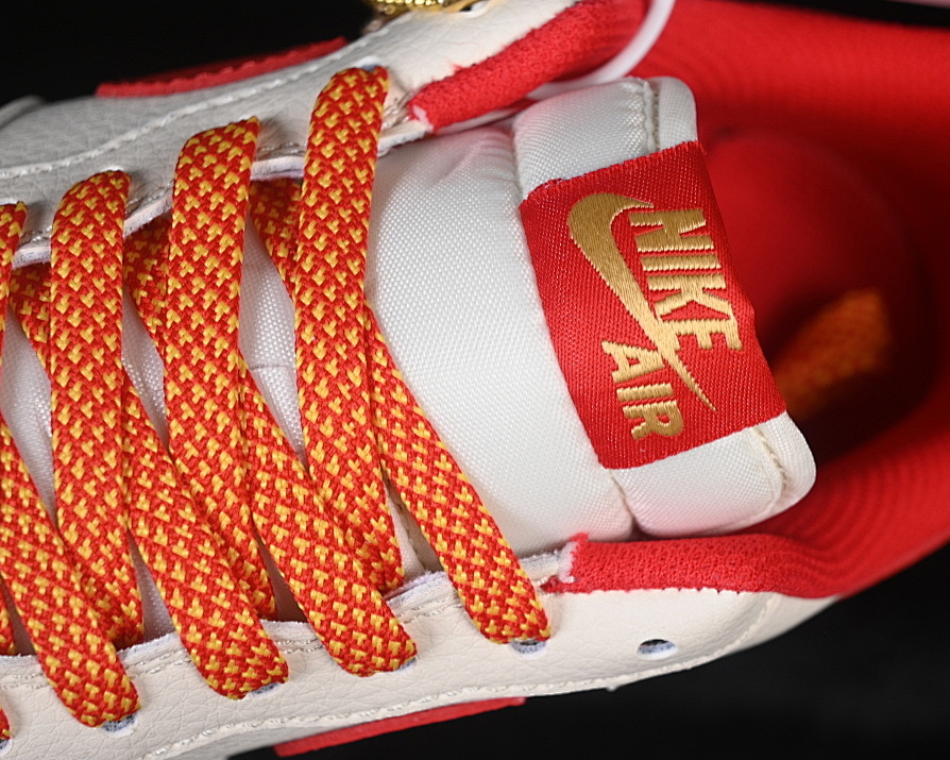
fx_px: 2390
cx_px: 547
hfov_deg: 22.5
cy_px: 381
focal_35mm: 85
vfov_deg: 18.1
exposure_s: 1/80
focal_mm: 50
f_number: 7.1
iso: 160
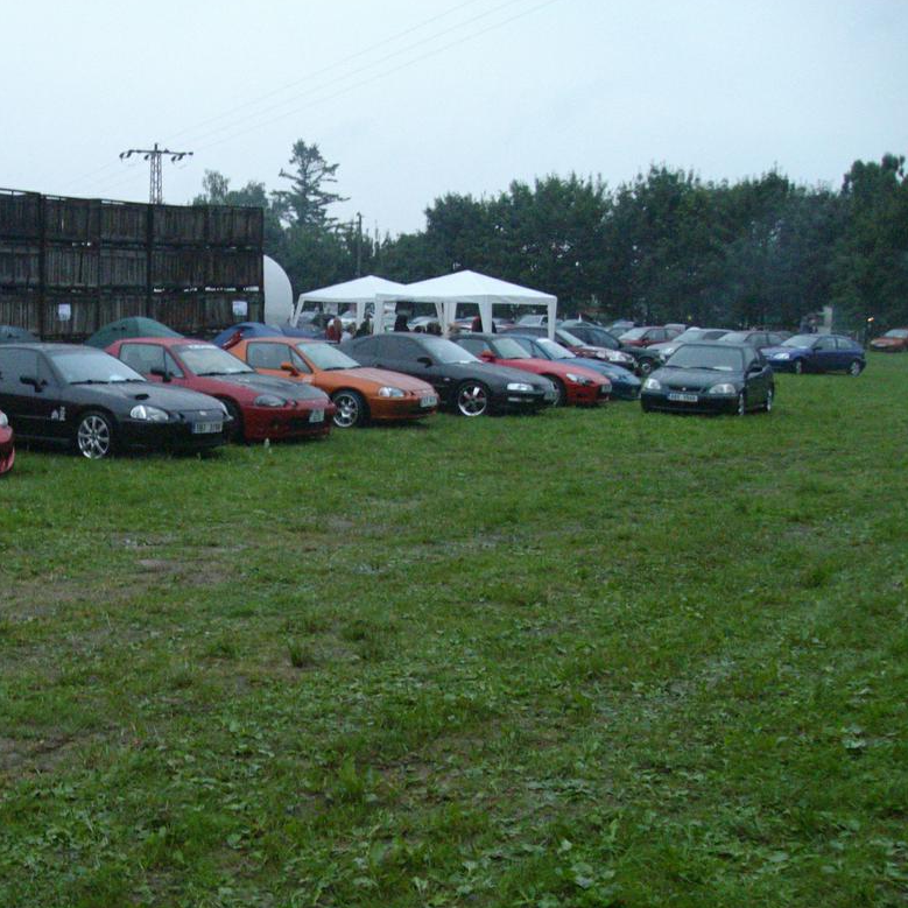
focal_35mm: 49
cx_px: 212
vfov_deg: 34.6
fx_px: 1454
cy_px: 511
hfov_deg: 33.9
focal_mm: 6
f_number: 2.7
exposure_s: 1/20
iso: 320
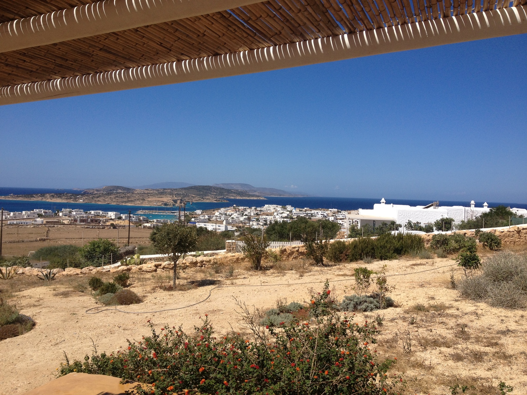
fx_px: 533
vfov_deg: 40.7
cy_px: 198
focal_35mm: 35
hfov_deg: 52.6
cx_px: 264
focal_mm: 4.28
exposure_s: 1/2513
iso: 50
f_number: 2.4
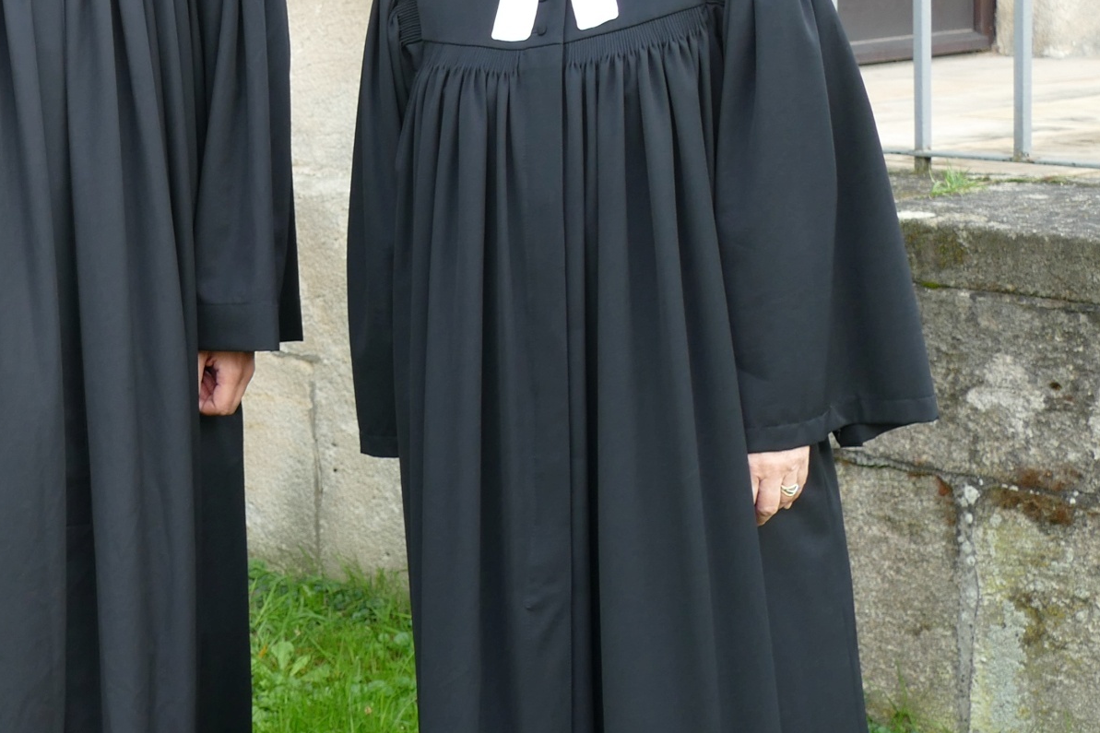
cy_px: 254
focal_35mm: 88
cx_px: -102
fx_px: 2688
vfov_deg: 15.5
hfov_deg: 21.9
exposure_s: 1/100
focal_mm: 12.9
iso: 125
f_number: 3.1
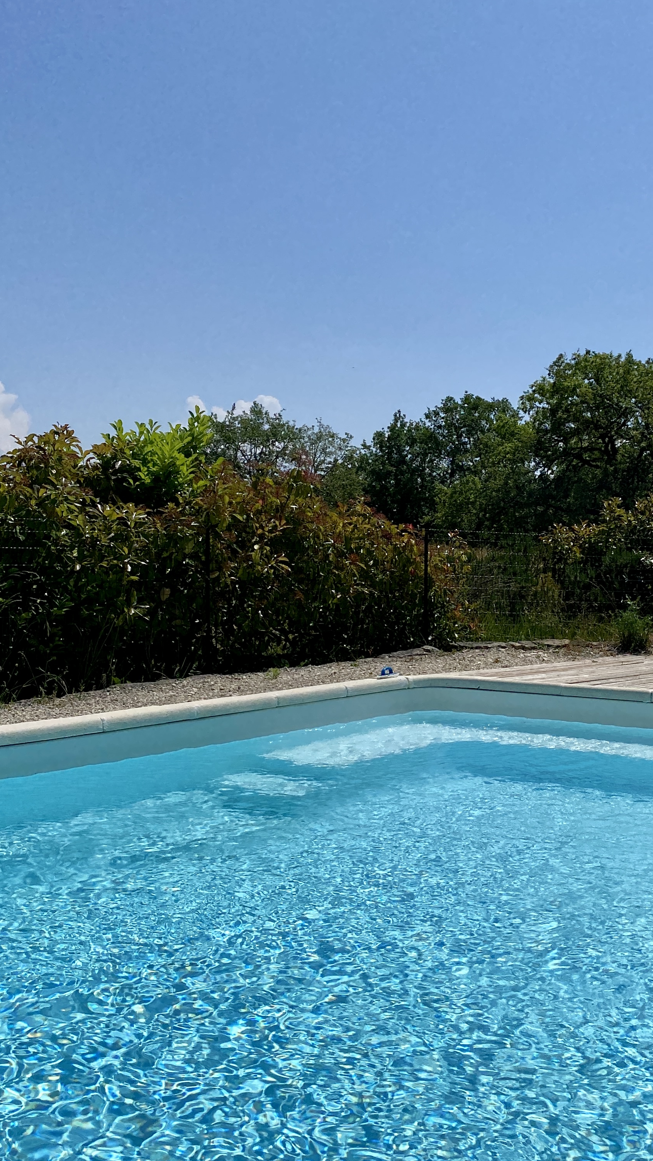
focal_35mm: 38
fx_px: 1170
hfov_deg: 30.8
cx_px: 462
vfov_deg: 52.8
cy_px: 552
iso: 32
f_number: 1.8
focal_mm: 4.25
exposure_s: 1/8850
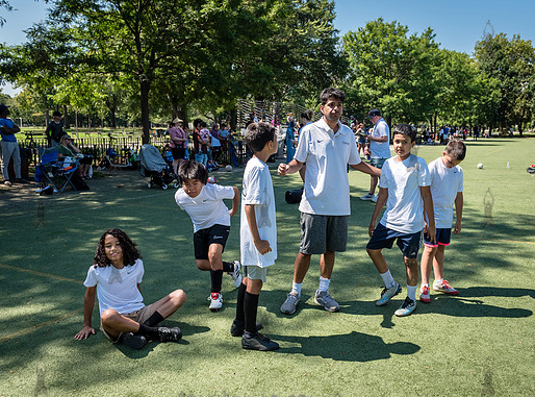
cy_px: 185
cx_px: 332
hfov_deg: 56.4
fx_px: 492
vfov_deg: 43.8
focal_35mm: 32
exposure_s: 1/1250
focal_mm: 24
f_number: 4
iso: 200
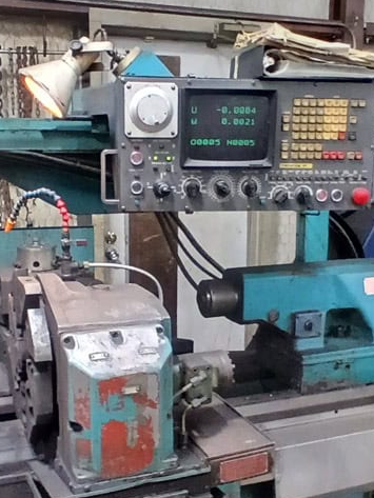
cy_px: 283
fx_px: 662
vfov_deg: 41.1
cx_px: 177
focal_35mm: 46
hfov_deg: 31.5
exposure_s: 1/30
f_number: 2.2
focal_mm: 1.4
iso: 250
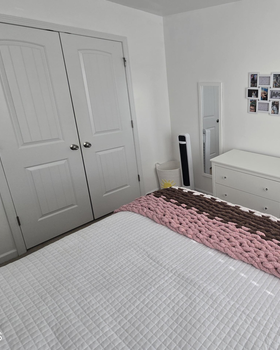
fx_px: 207
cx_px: 245
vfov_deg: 79.8
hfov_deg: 59.4
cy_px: 148
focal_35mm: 20
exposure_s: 1/120
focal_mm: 2.2
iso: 50
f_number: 2.2
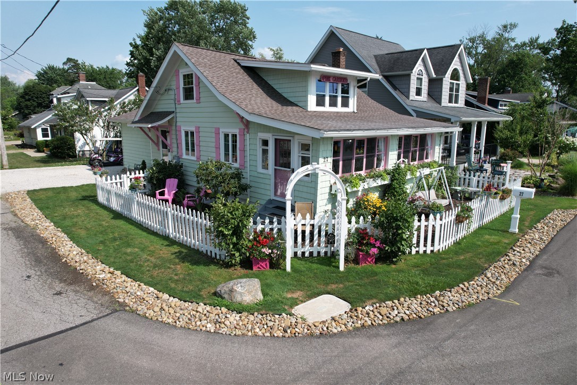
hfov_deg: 78.6
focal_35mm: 22
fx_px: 353
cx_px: 288
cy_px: 192
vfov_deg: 57.2
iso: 100
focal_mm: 8.38
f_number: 2.8
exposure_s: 1/1600
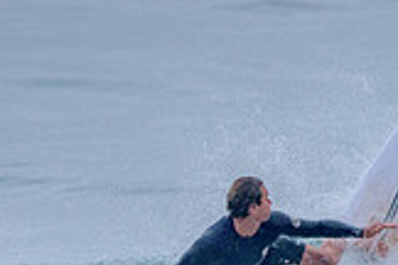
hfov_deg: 0.9
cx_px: 339
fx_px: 24243
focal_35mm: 2193
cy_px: 405
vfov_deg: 0.6
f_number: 5.6
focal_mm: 500
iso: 1600
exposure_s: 1/2000
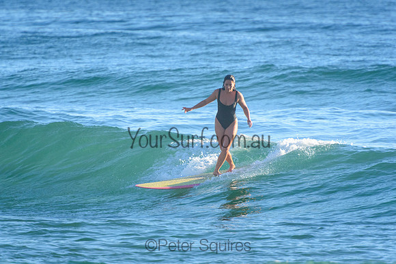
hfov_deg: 3.4
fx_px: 6601
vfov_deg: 2.3
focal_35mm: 600
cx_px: 198
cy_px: 132
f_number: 5.6
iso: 720
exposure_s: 1/2500
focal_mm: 400
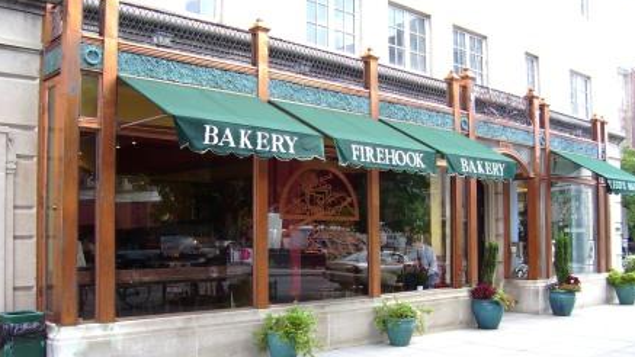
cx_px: 318
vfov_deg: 31.2
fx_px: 640
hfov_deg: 52.8
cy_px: 208
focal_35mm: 38
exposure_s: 1/125
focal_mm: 5.6
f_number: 2.7
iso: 80
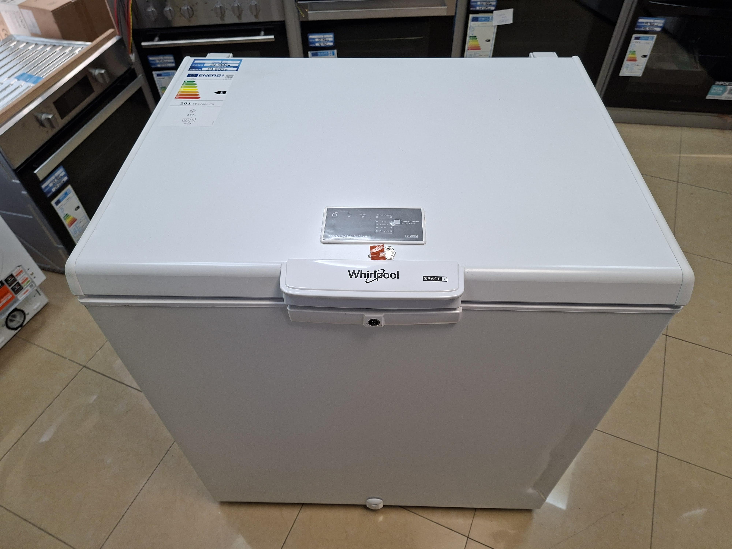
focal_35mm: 23
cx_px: 366
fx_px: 486
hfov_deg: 73.9
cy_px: 274
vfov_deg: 58.9
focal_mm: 5.54
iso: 125
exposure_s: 1/100
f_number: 1.8
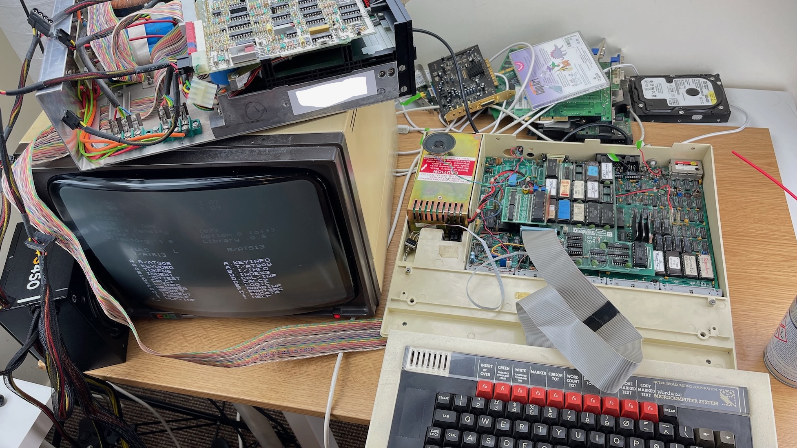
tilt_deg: -48.3
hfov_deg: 66.1
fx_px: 613
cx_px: 405
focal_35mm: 29
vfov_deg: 40.2
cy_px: 213
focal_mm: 5.1
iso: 64
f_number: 1.6
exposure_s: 1/100
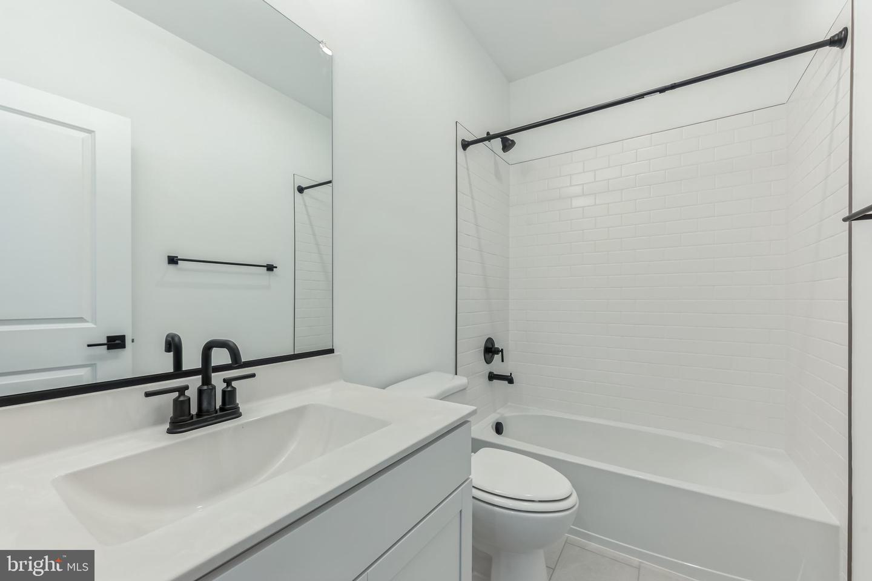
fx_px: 339
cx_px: 436
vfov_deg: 81.2
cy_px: 290
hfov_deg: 104.3
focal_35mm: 14
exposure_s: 1/8
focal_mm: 14
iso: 100
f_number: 8
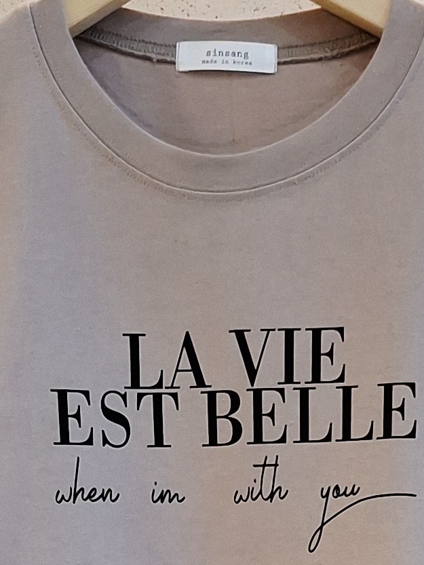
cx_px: 250
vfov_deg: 14.5
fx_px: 1976
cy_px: 987
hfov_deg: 12.2
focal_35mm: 121
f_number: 1.8
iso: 250
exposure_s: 1/120
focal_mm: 5.23
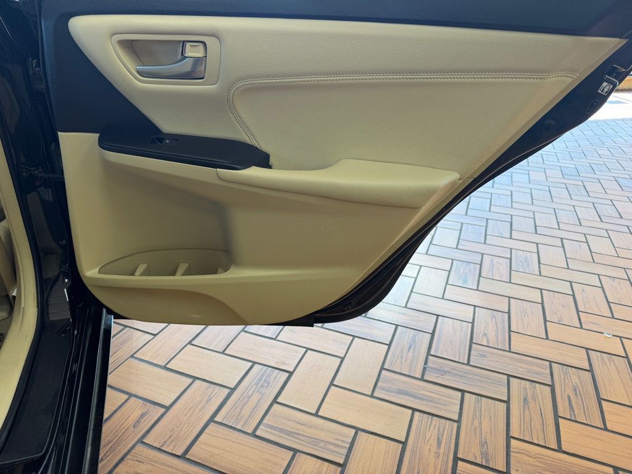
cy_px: 237
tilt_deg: -24.9
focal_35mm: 24
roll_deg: -1.6
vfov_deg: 56.8
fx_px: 438
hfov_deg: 71.6
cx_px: 316
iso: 64
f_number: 1.78
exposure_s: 1/120
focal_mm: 6.76
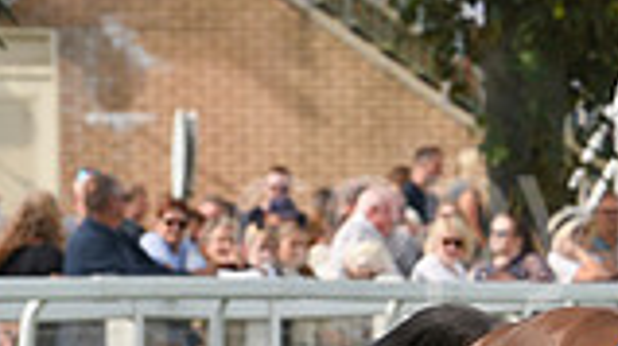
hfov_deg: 3.1
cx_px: 742
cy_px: 461
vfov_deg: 1.8
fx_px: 11277
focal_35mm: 689
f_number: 6.3
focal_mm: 180
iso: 400
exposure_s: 1/1250
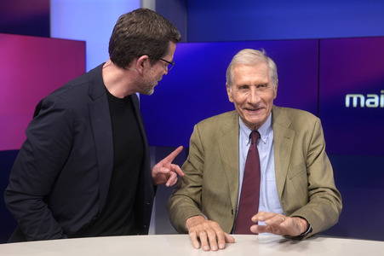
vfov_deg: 29.8
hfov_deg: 43.6
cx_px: 192
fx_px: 480
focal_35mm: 45
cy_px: 128
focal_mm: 30
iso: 640
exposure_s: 1/250
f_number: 2.2
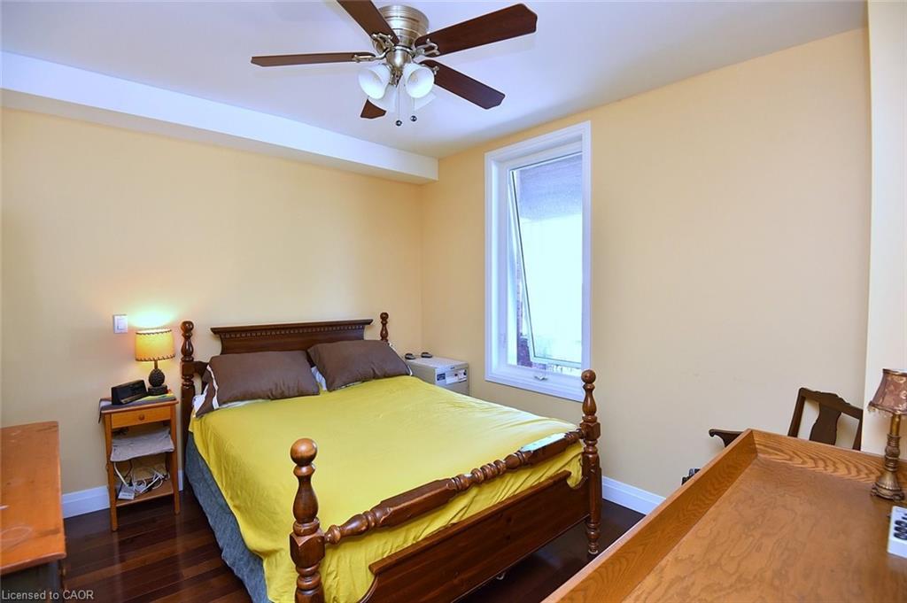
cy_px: 302
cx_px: 454
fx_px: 403
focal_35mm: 16
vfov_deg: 73.7
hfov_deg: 96.8
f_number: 5
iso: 800
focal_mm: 16
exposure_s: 1/100
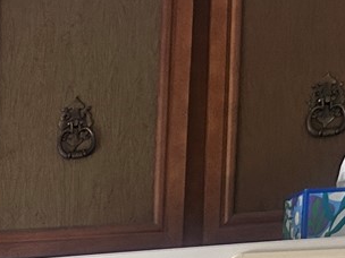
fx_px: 1365
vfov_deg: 9.5
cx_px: -344
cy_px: 651
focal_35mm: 137
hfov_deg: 12.6
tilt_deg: -9.7
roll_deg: +1.5
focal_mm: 5.7
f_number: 1.5
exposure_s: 1/121
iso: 100
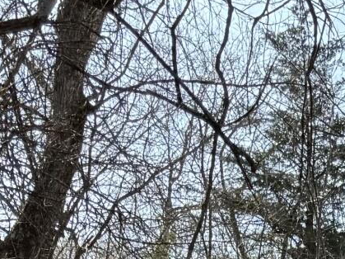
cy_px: 712
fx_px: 1714
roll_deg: -0.7
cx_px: 679
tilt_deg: -5.5
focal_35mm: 172
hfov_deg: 10.6
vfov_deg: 7.7
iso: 80
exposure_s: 1/1060
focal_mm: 6.76
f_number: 1.78
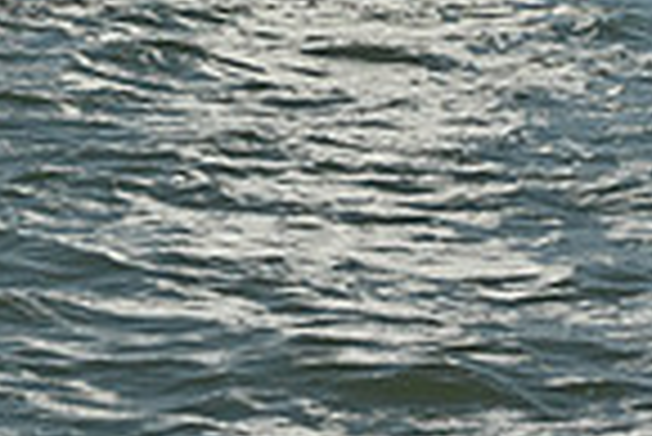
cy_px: -836
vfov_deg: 4.7
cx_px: 56
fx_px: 5076
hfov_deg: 7.3
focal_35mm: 280
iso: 320
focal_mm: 70
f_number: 11
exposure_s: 1/1250
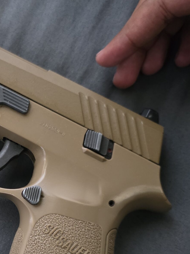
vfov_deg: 37.6
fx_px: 366
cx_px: -15
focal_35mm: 50
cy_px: 176
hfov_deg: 26.9
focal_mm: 6.3
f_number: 1.7
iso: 1600
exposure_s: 1/40
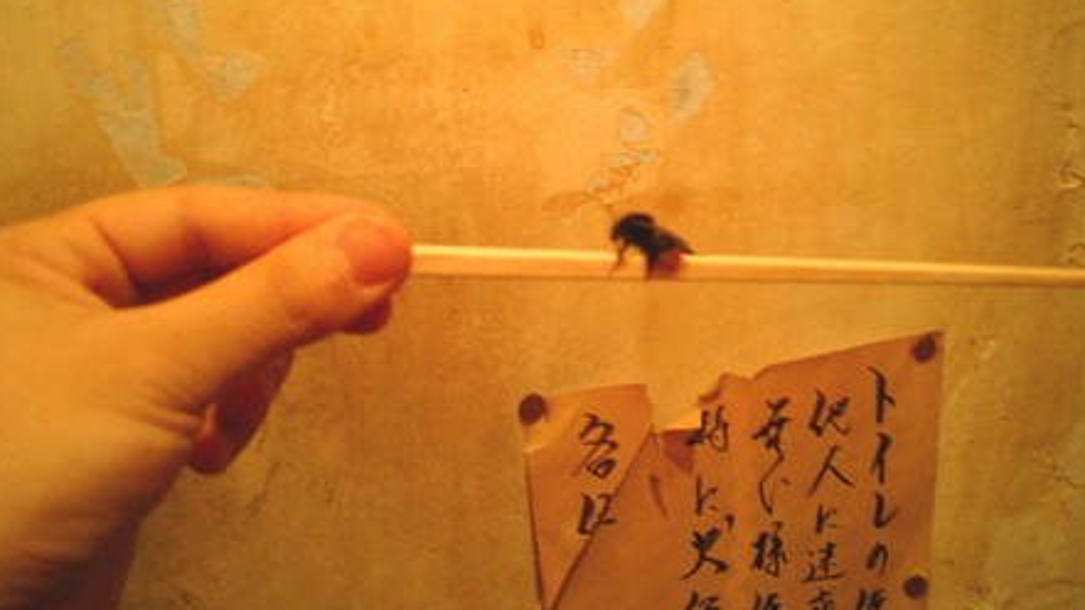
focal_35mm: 40
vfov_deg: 29.6
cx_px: 544
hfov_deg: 50.5
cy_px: 248
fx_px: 1151
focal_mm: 7.5
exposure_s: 1/13
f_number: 3.2
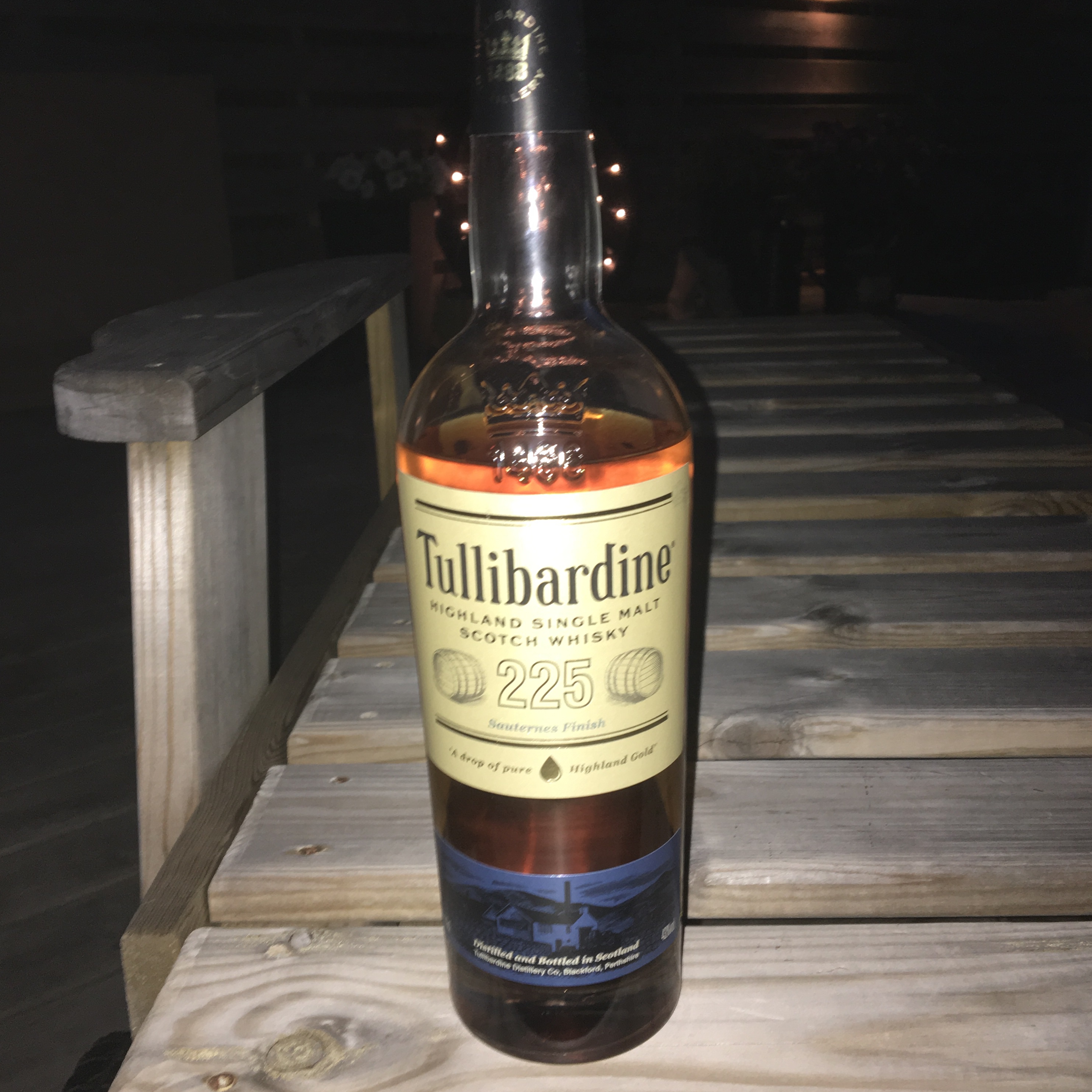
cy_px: 541
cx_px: 547
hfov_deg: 47.2
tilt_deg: -15.7
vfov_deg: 47.2
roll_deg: +2.2
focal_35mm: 35
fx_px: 1249
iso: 40
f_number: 2.2
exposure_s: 1/17
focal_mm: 4.15
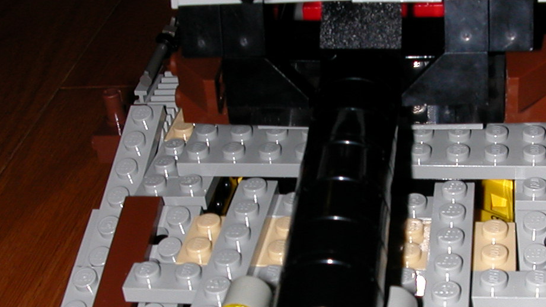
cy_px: 277
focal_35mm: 70
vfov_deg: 17.0
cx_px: 365
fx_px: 1013
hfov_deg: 29.9
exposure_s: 1/59.9
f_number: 4.5
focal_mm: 5.6
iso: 100
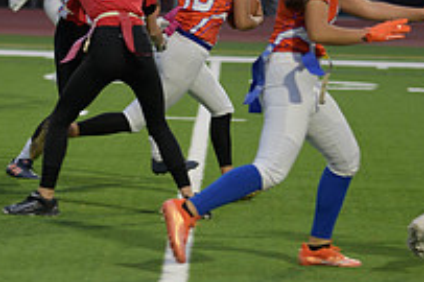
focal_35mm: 349
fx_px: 4107
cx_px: 109
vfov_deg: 3.9
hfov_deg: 5.9
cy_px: 49
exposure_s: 1/200
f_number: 2.8
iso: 360
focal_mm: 122
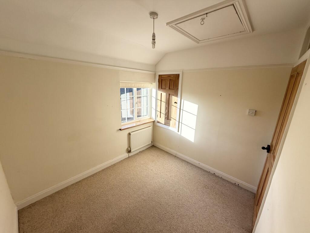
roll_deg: -2.6
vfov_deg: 85.7
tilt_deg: -14.3
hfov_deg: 102.1
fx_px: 125
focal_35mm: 14
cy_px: 116
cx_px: 155
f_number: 2.2
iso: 64
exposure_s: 1/213
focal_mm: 2.22
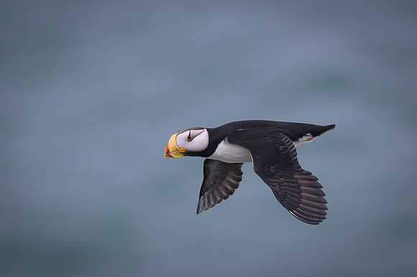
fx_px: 13837
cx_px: 445
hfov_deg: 1.7
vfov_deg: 1.1
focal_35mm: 1195
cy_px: 91
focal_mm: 560
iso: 800
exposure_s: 1/3200
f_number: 6.3
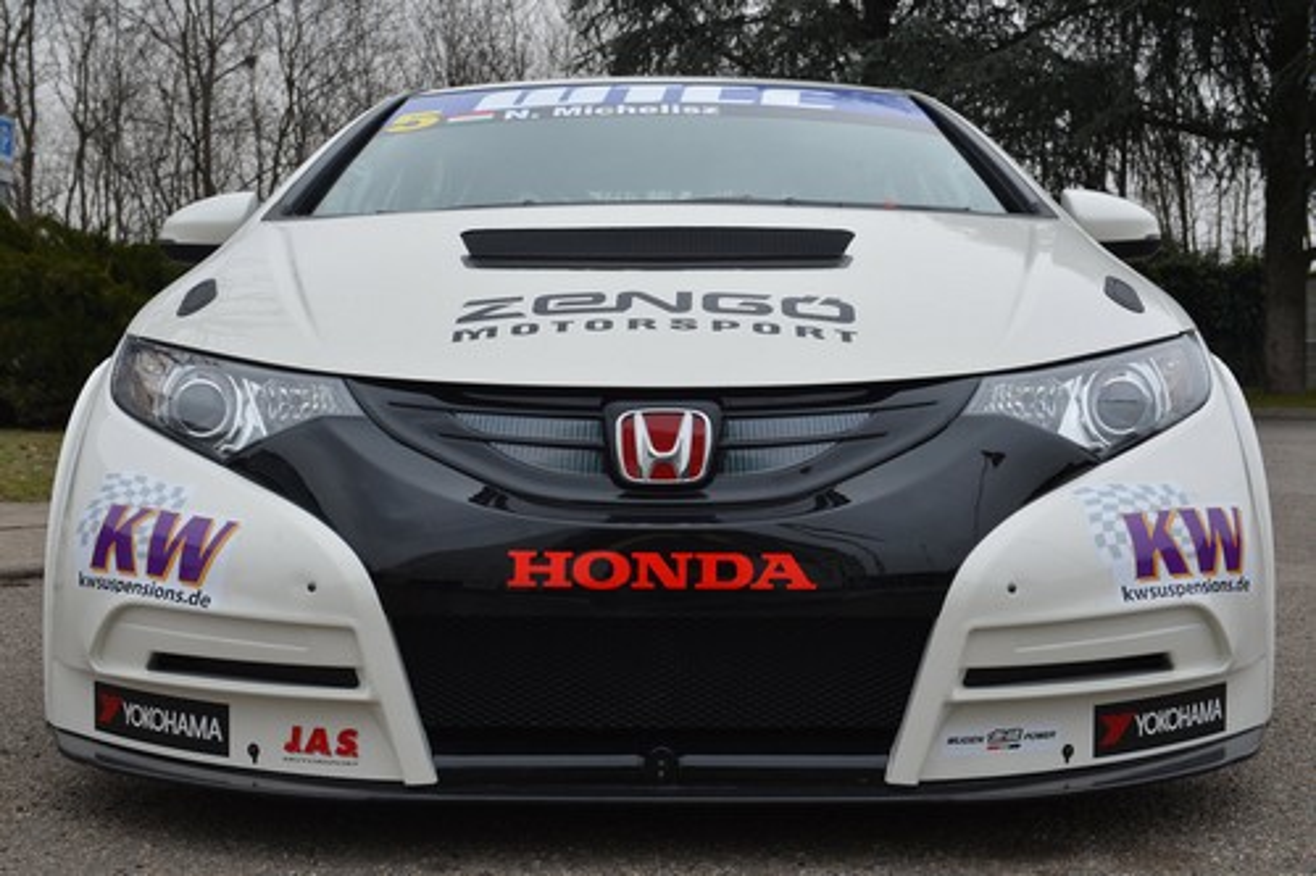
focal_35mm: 48
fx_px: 1754
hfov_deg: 41.1
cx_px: 658
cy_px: 438
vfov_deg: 28.1
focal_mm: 48
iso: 400
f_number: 11
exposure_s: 1/100
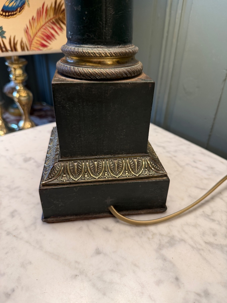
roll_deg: -2.8
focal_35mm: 24
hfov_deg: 56.8
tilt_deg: -32.4
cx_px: 114
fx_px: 210
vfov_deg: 71.6
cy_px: 152
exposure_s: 1/100
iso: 160
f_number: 1.78
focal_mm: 6.76
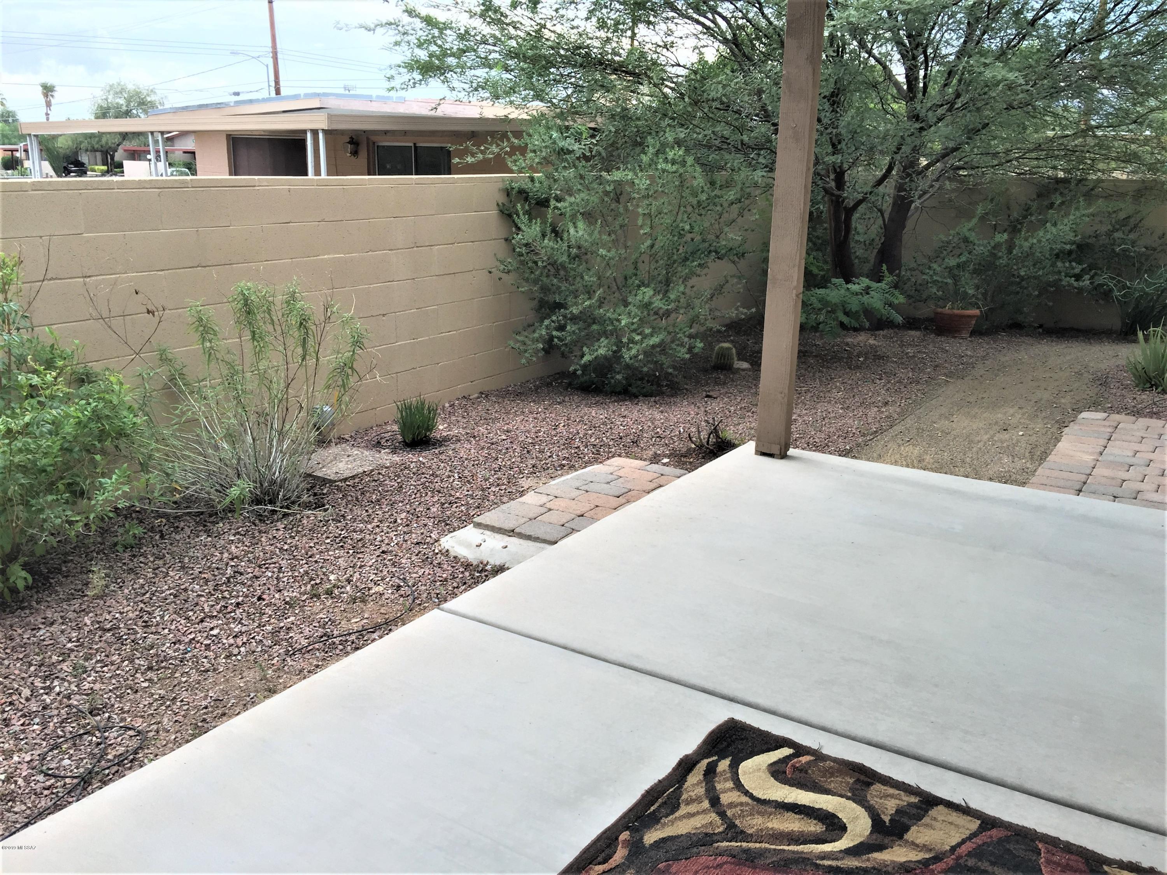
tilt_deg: -15.2
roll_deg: -2.0
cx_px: 584
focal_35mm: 29
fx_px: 978
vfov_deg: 48.2
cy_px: 438
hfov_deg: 61.7
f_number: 2.2
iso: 32
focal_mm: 4.15
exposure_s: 1/388
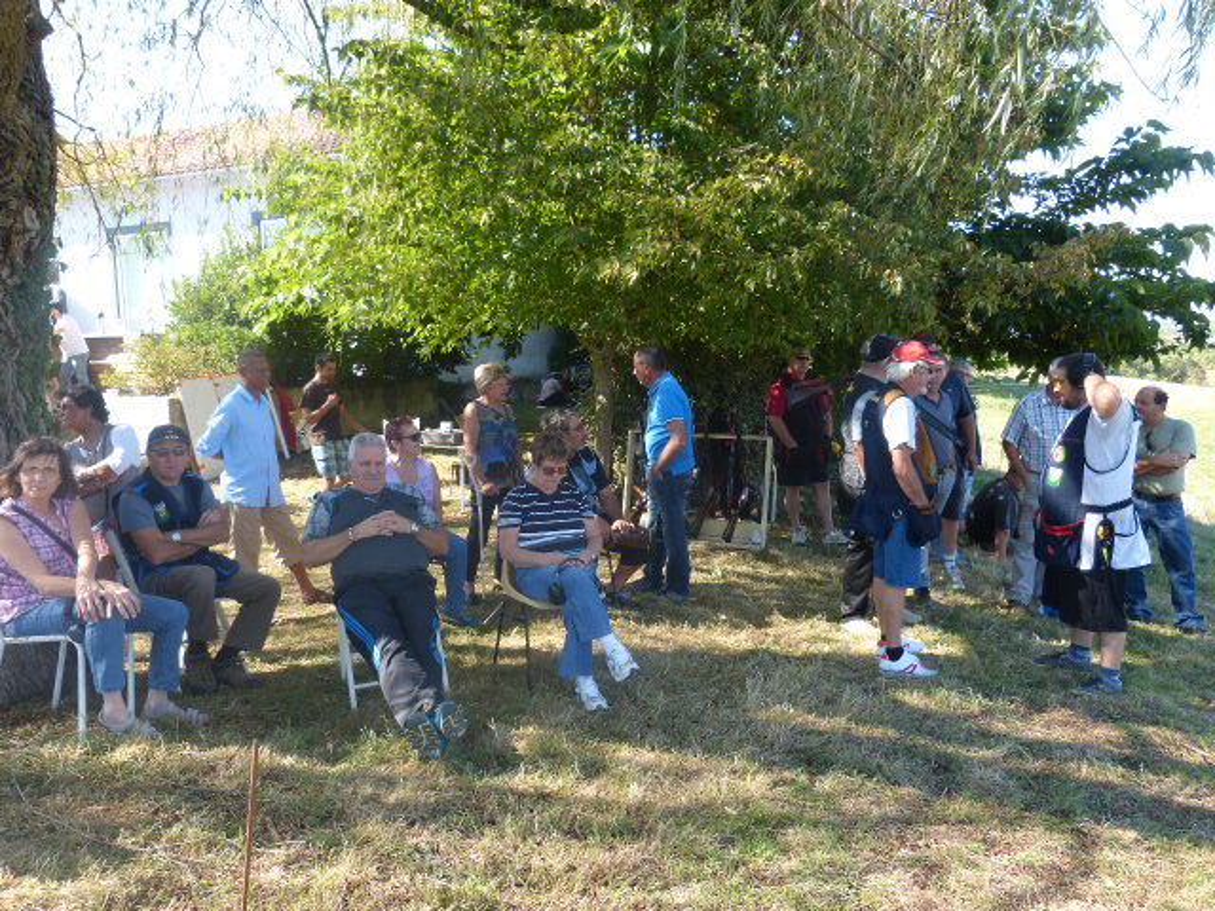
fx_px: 877
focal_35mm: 25
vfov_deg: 54.9
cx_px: 608
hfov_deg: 69.4
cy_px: 456
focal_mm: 4.5
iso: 100
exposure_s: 1/125
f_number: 4
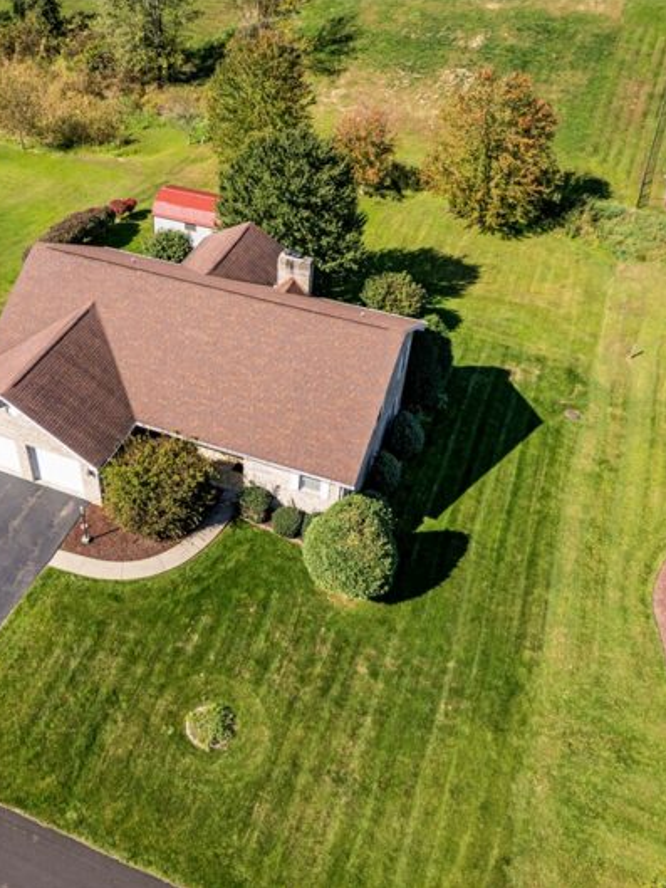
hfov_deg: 43.6
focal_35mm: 32
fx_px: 821
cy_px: 444
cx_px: 223
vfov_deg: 56.8
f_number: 2.8
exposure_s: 1/1250
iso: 100
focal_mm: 8.38
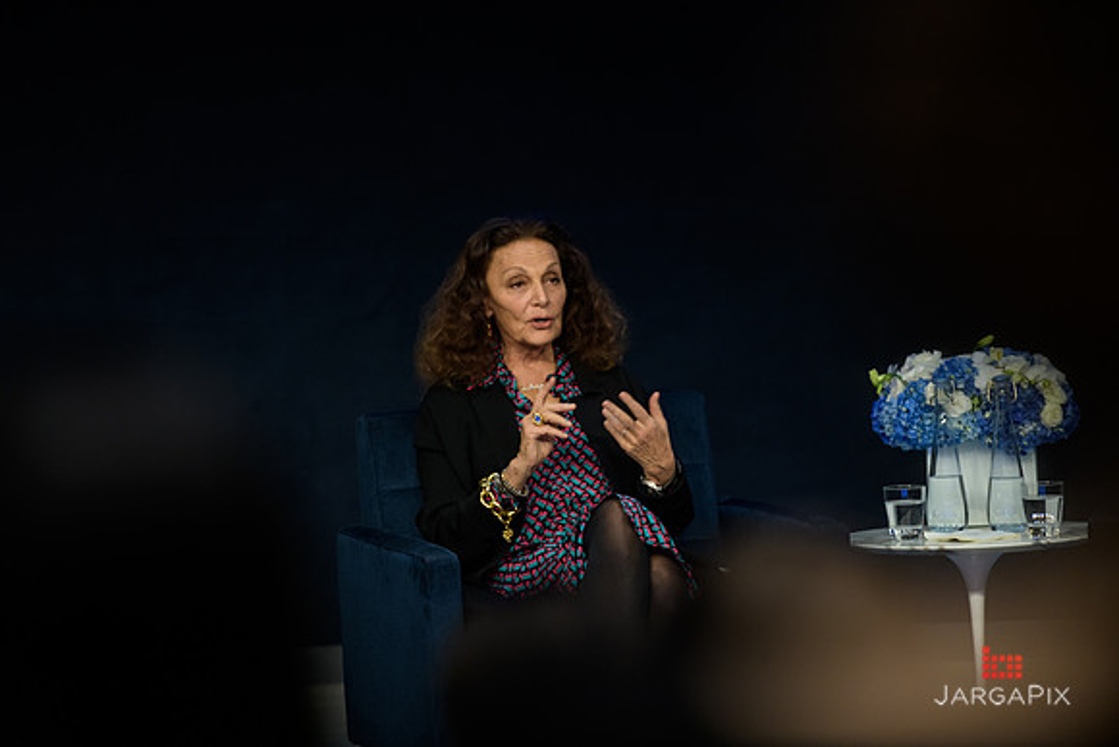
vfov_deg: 8.1
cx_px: 560
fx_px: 5285
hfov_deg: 12.1
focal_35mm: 170
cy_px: 374
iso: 1000
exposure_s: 1/200
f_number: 3.2
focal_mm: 170
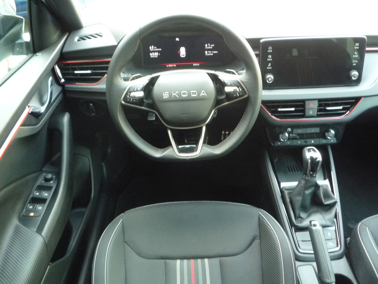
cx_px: 189
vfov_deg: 46.8
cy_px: 142
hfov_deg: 60.0
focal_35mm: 30
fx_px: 328
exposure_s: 1/25
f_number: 3.3
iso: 400
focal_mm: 5.2
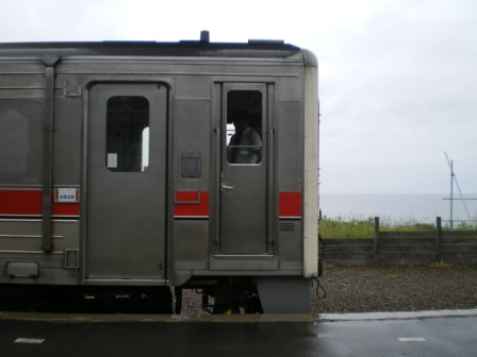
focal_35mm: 38
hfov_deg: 49.0
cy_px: 178
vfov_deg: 37.7
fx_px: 524
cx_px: 238
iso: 64
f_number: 3.1
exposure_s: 1/160
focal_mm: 6.3
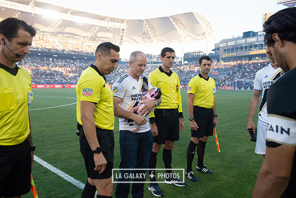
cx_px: 148
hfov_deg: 55.8
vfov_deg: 38.9
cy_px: 99
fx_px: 280
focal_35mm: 34
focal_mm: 34
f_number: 4.5
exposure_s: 1/500
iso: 160
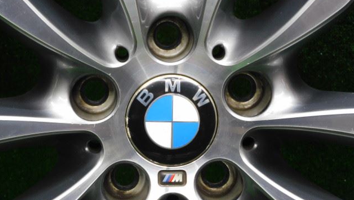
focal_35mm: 126
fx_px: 1183
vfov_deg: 9.6
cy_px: 118
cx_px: 176
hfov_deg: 17.0
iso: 450
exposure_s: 1/15
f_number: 5
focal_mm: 20.6
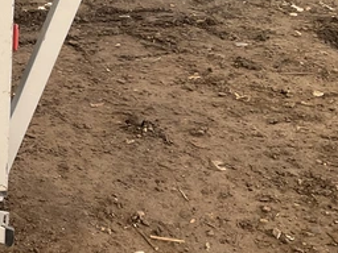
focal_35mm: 85
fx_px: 830
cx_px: -151
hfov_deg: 20.2
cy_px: 67
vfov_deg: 17.3
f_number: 1.8
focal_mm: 3
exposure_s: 1/122
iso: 40
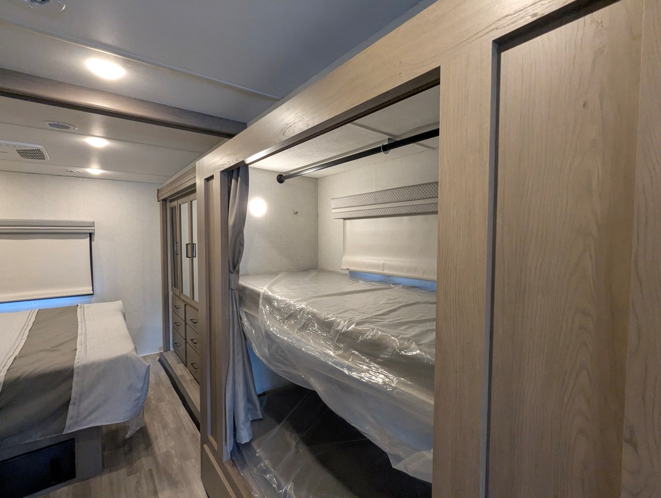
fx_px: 306
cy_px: 249
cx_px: 330
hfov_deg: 94.4
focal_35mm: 16
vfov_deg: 78.2
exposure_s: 1/98.4
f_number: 2.2
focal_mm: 2.35
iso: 401
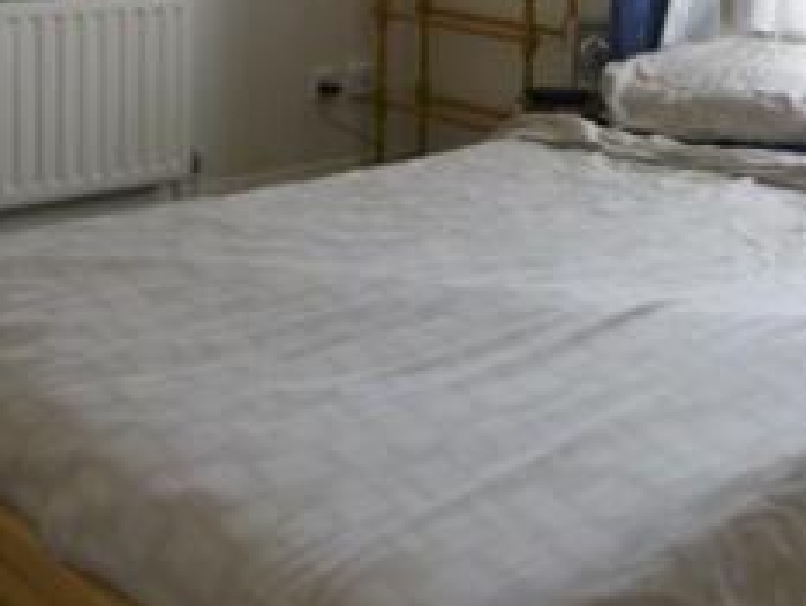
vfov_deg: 23.1
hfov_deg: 31.3
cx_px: 649
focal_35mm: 60
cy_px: -40
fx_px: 1398
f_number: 3.1
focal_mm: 4.3
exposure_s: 1/125
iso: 100
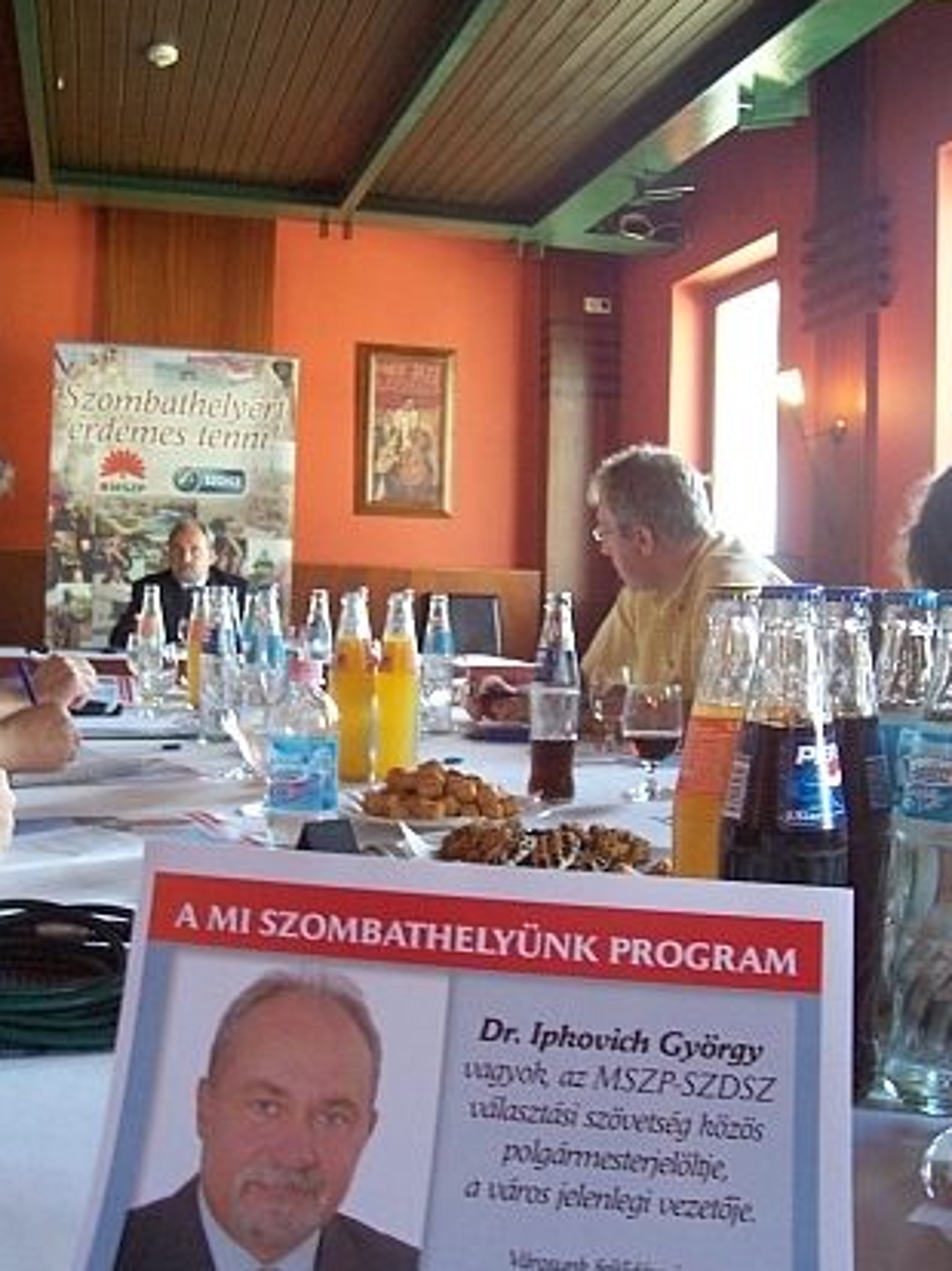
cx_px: 462
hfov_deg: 38.6
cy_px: 611
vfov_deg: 50.2
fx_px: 1358
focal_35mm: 37
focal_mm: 5.6
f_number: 2.7
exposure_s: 1/10
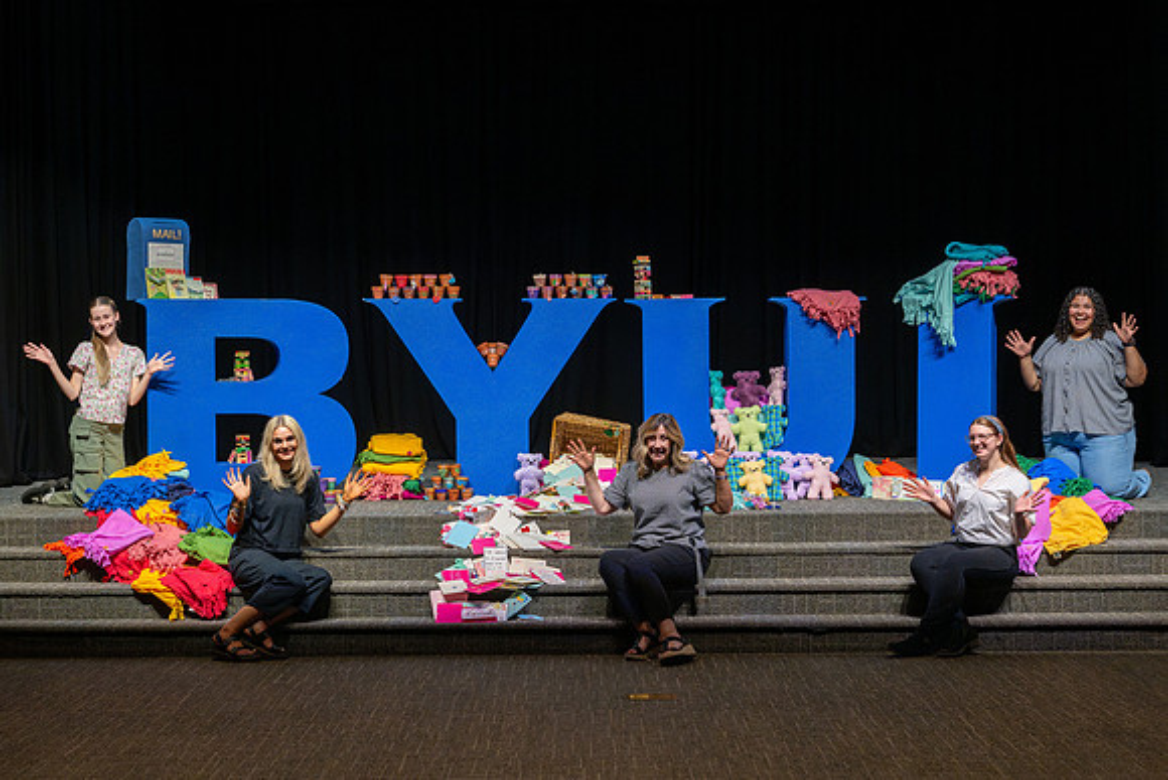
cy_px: 387
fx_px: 1840
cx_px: 624
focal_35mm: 57
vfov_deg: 23.9
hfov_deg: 35.2
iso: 1600
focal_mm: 47
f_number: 5.6
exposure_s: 1/100
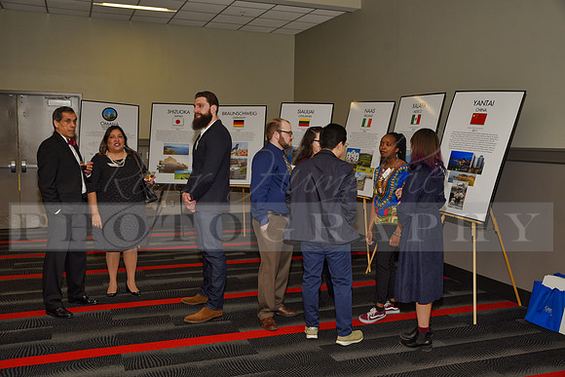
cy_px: 188
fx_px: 565
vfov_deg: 36.9
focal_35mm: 36
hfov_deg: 53.1
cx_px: 282
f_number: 5
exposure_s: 1/60
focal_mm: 36
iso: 200
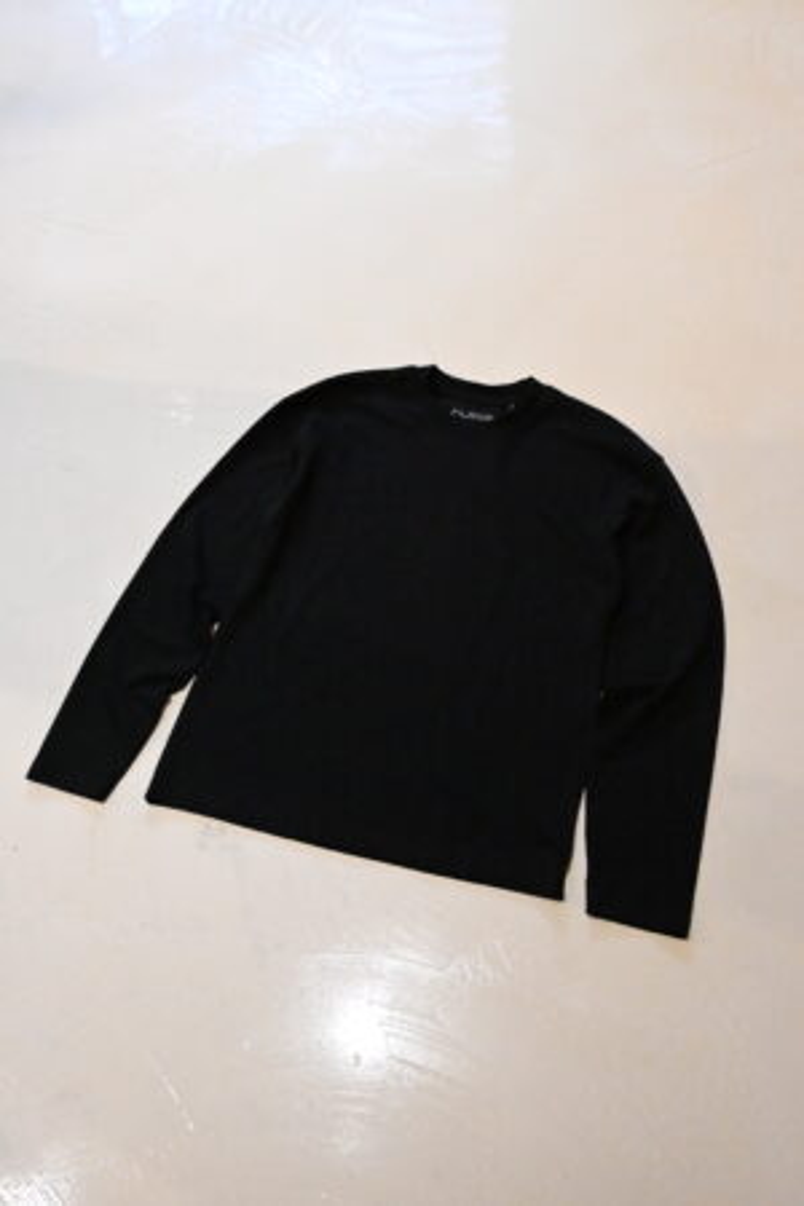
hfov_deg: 37.6
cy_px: 603
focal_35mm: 35
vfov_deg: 54.1
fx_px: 1181
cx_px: 402
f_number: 10
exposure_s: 1/320
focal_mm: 23.5
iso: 16000
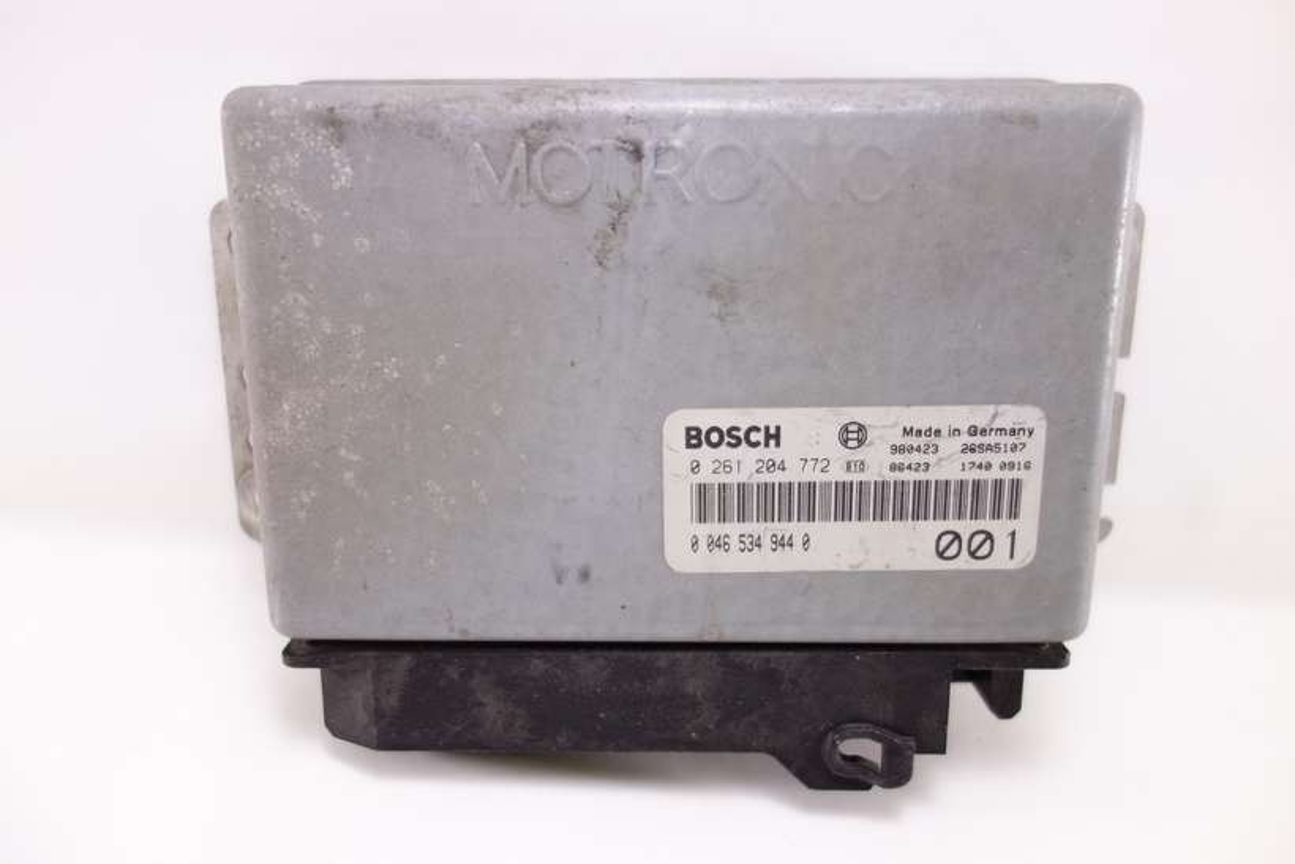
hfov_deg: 65.5
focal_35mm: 28
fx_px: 1007
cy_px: 432
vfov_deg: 46.4
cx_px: 648
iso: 125
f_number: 1.8
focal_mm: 10.4
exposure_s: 1/100
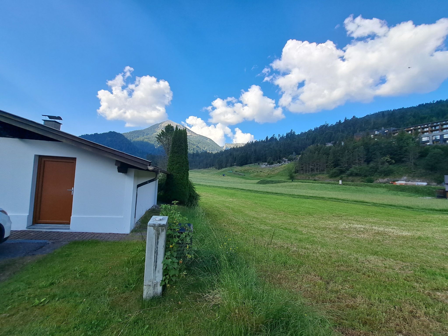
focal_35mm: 13
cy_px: 168
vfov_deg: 89.9
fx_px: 168
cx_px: 224
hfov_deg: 106.2
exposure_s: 1/1122
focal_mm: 1.74
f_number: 2.2
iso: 50
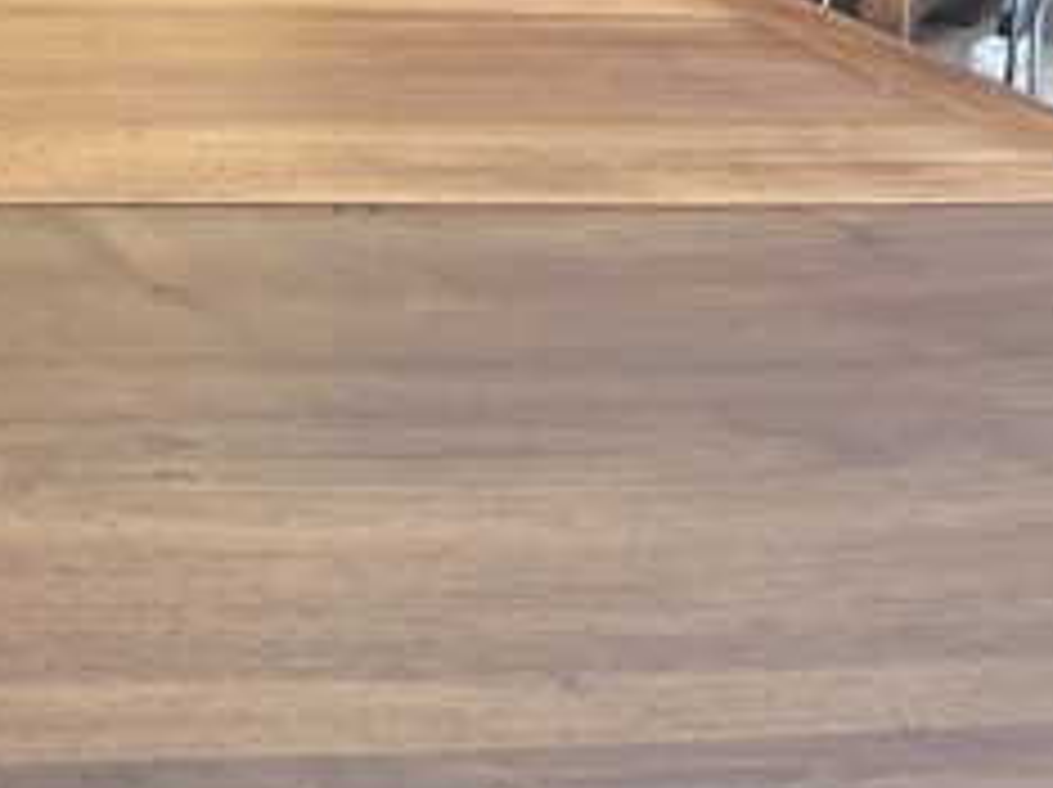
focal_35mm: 89
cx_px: -675
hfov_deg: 18.6
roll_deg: -2.7
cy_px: -500
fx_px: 2705
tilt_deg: -4.6
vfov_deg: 15.0
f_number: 1.6
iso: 50
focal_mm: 5.1
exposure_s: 1/122
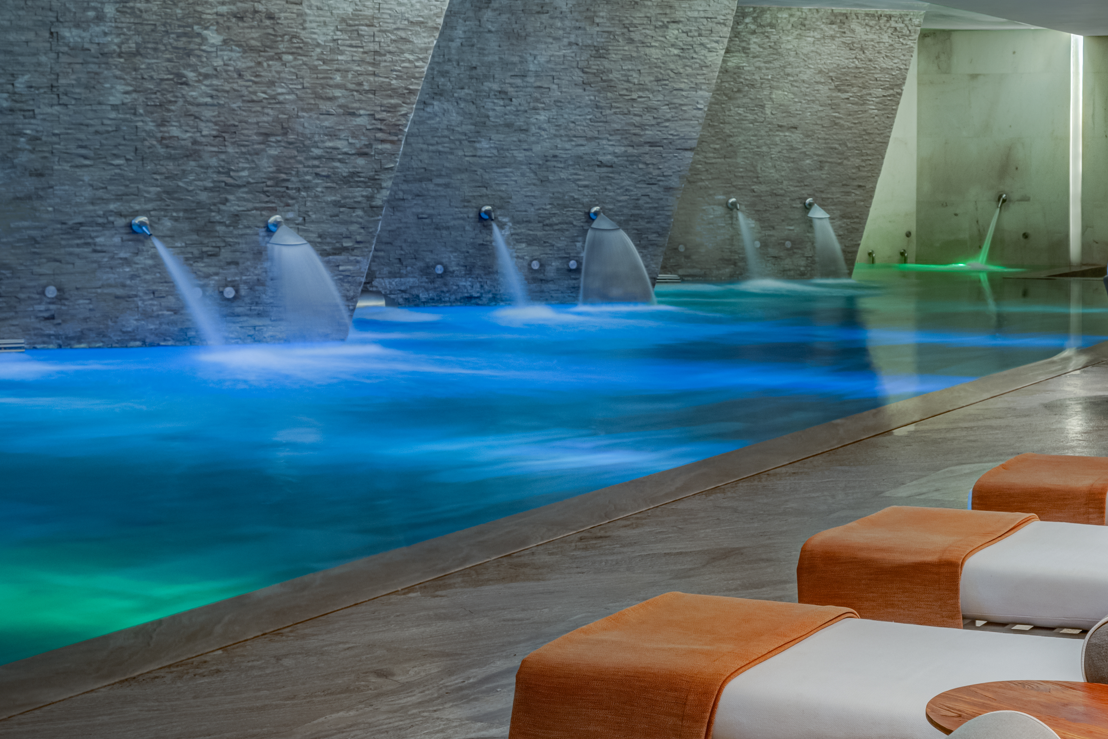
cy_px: 218
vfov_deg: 18.8
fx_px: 2218
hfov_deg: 27.9
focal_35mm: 72
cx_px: 726
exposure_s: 1/1.67
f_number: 8
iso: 200
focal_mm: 33.5
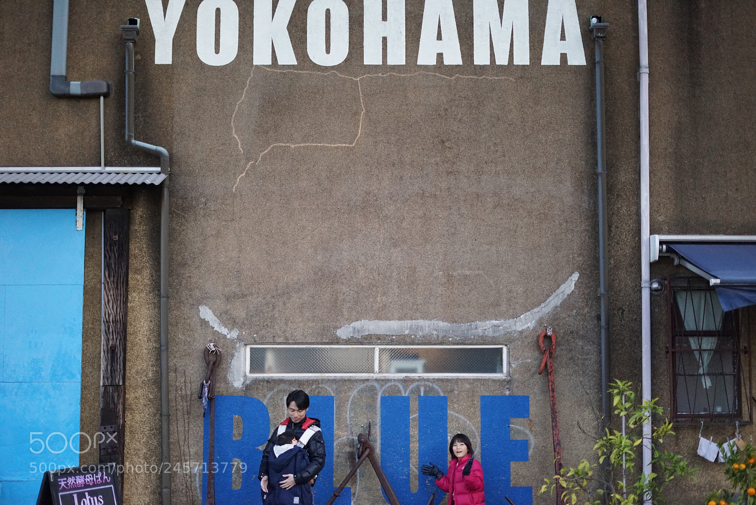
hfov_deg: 39.6
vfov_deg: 27.0
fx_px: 1050
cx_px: 378
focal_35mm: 50
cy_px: 252
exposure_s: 1/8000
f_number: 1.8
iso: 3200
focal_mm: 50
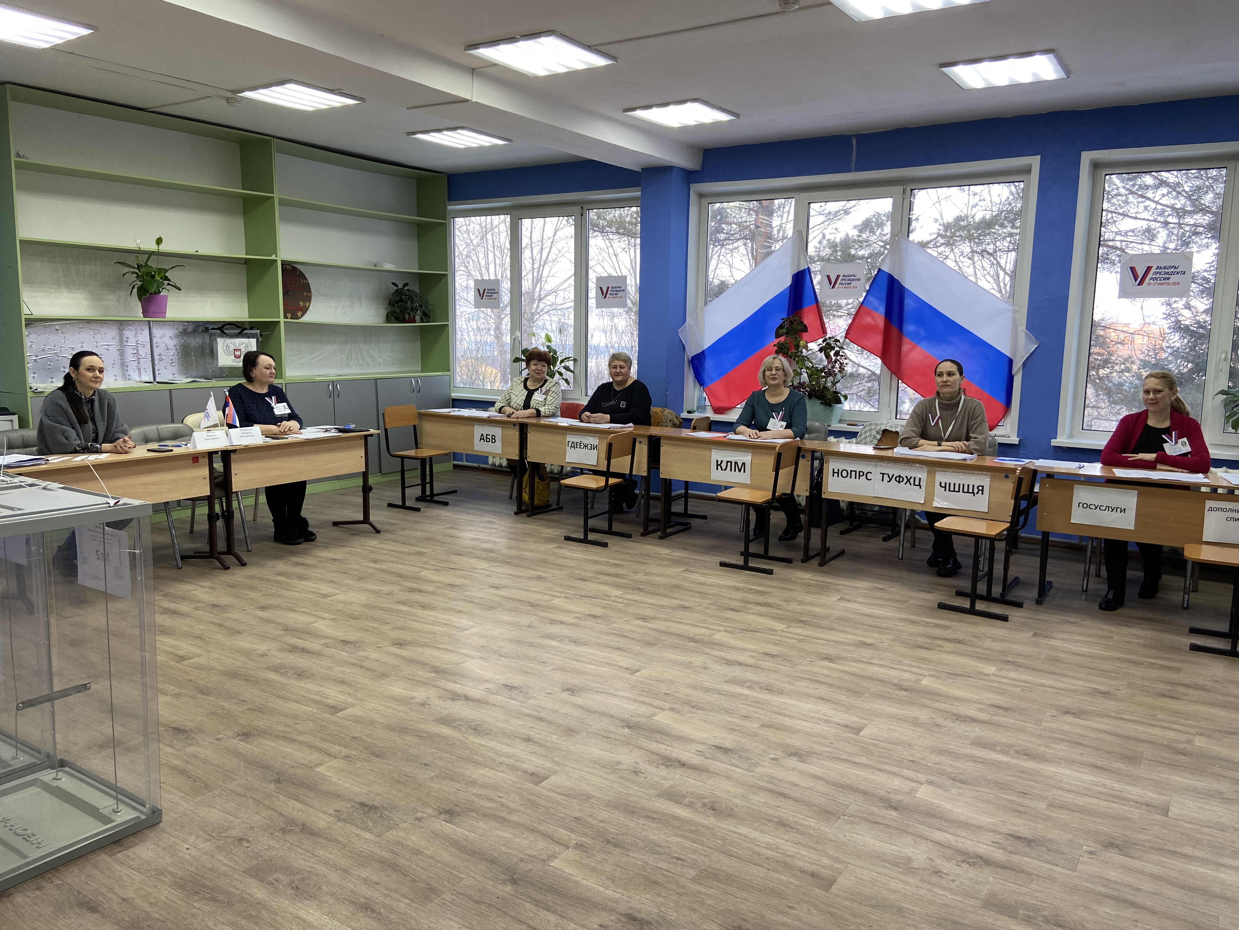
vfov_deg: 53.1
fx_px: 931
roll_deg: -0.5
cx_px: 620
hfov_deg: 67.3
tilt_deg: -9.5
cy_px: 465
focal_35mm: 26
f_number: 1.8
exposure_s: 1/100
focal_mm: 4.25
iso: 100
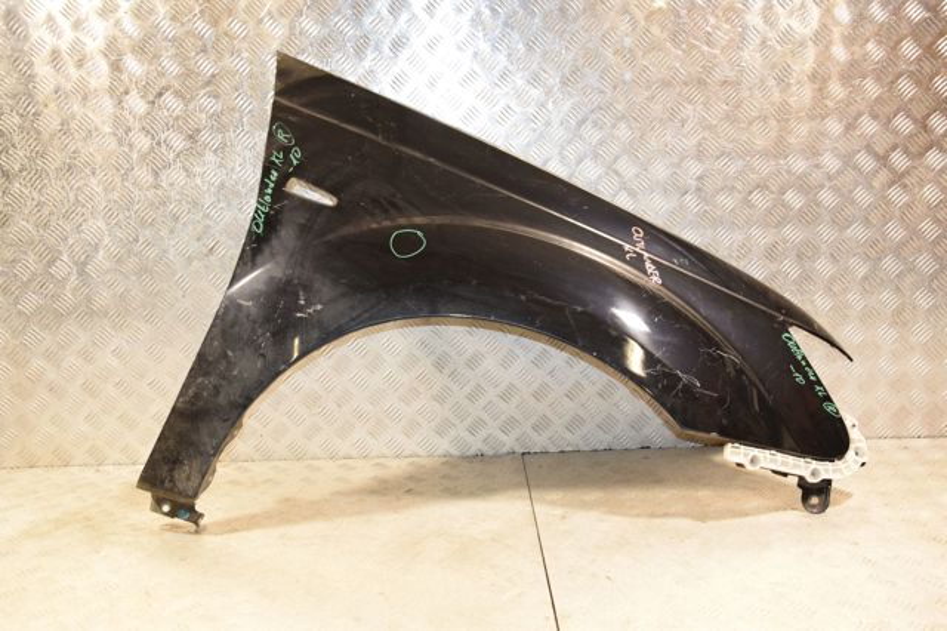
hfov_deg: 49.6
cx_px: 474
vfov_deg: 34.2
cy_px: 316
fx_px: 1025
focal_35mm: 39
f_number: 5.6
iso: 1600
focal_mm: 26
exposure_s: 1/160
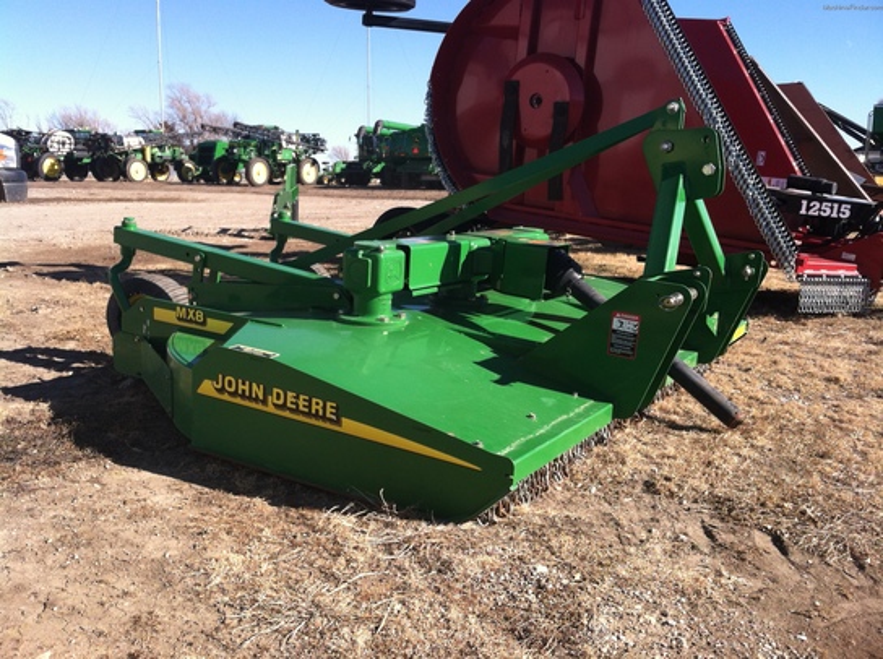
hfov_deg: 52.7
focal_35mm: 35
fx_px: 891
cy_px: 330
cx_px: 442
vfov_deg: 40.6
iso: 80
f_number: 2.8
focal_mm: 3.85
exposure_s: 1/714
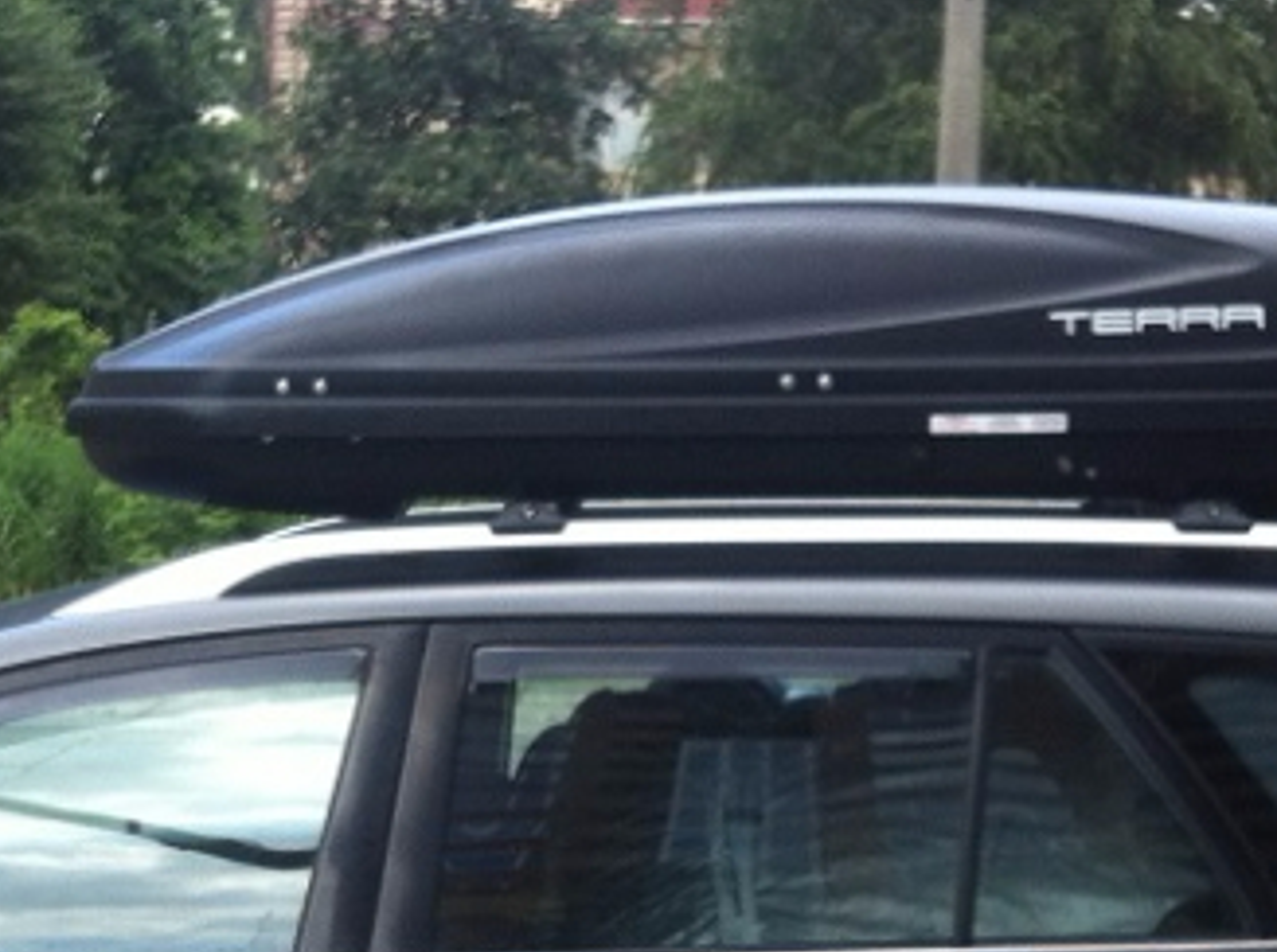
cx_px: 457
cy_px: 950
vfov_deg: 13.6
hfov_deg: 18.4
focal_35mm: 107
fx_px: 3940
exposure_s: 1/211
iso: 80
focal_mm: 3.85
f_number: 2.8
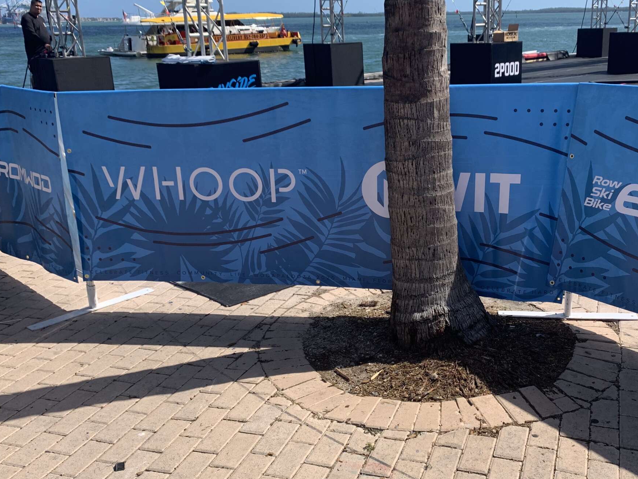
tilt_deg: -15.9
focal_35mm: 38
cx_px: 410
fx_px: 700
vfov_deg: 37.7
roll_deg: -0.3
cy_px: 268
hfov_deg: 48.4
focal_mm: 4.25
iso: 25
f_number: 1.8
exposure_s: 1/2681
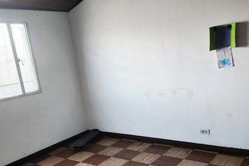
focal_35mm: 36
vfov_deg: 36.2
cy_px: 122
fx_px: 249
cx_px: 112
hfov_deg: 53.0
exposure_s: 1/100
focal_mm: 6.4
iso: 200
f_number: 1.8
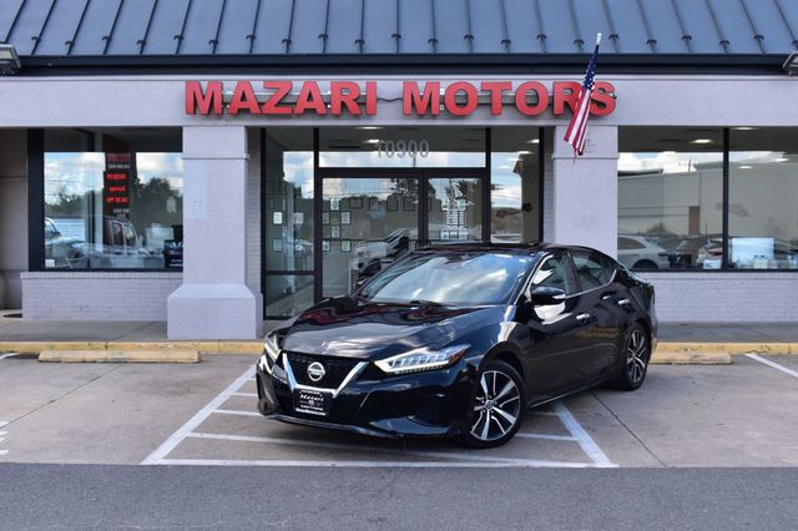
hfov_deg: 43.6
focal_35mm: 45
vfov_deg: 29.8
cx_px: 399
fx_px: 997
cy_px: 266
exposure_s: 1/160
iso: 400
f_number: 9
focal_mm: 30
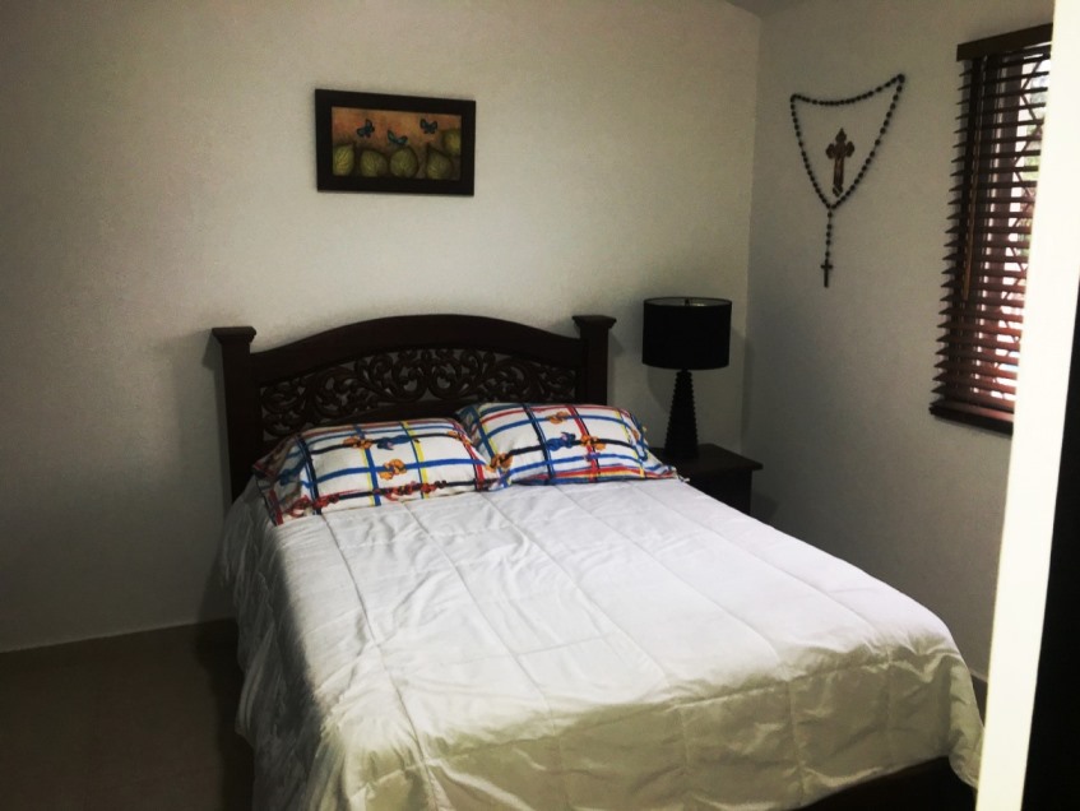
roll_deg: -0.4
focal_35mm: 29
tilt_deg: -9.6
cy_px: 406
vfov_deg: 48.3
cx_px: 540
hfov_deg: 61.6
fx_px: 905
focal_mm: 4.15
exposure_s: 1/30
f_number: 2.2
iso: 100
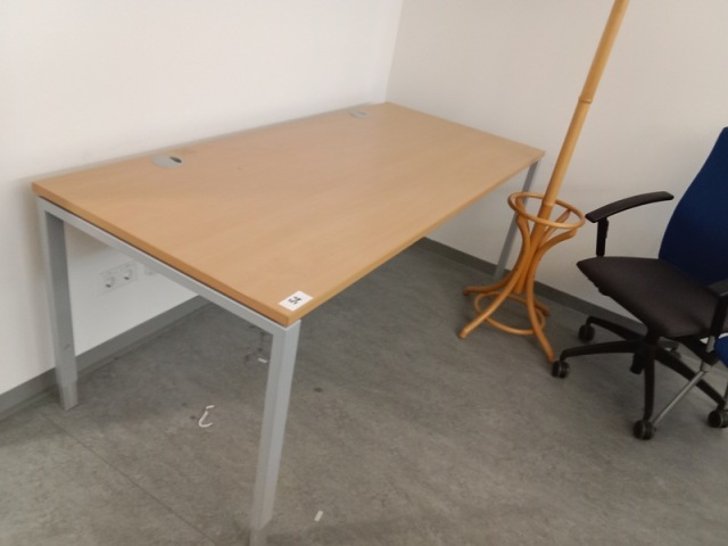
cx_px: 364
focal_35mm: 27
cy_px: 273
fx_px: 568
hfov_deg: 65.3
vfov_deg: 51.4
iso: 697
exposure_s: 1/20
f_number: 2.2
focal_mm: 3.65
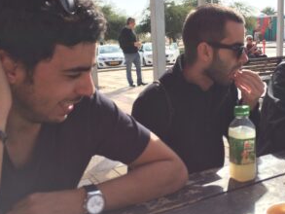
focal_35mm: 41
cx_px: 181
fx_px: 338
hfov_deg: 45.3
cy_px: 90
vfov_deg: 35.1
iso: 32
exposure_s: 1/1414
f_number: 2.2
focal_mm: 4.12
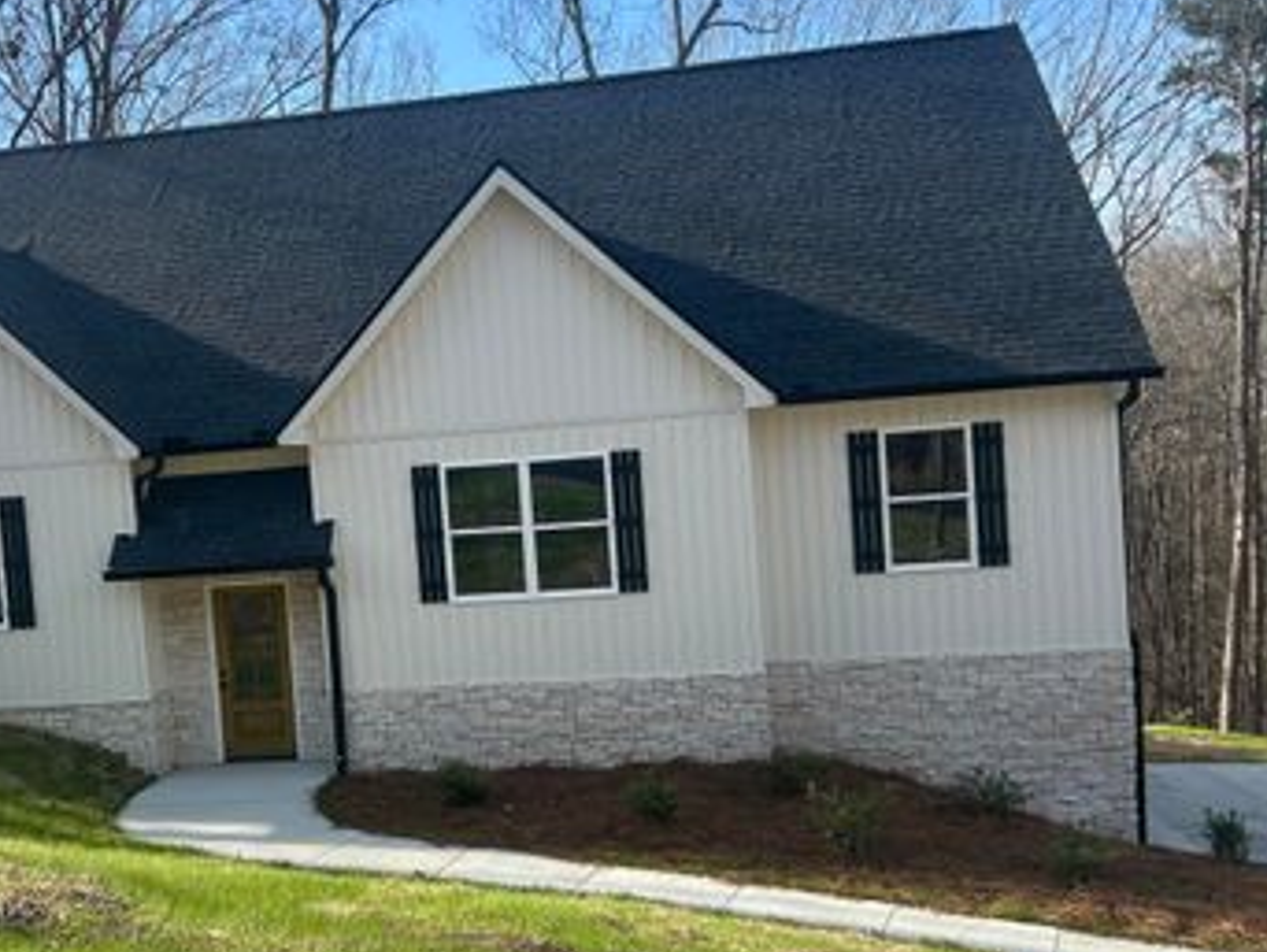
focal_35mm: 38
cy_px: 517
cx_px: 419
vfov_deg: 37.7
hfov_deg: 48.1
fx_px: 1392
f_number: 1.5
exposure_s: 1/1645
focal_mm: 5.7
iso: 50
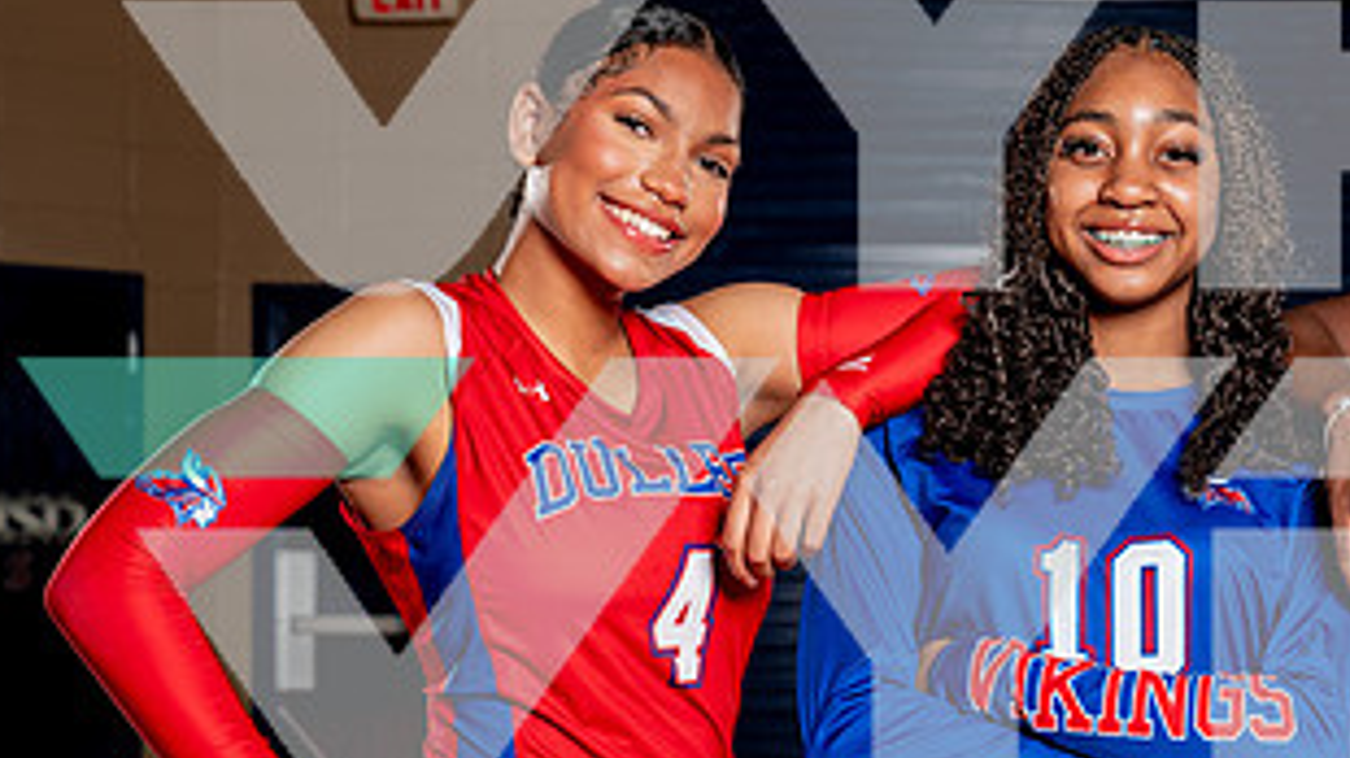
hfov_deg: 19.9
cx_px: 1128
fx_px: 3792
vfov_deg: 11.4
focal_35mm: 106
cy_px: 590
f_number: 5.6
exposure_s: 1/250
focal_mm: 54
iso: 200
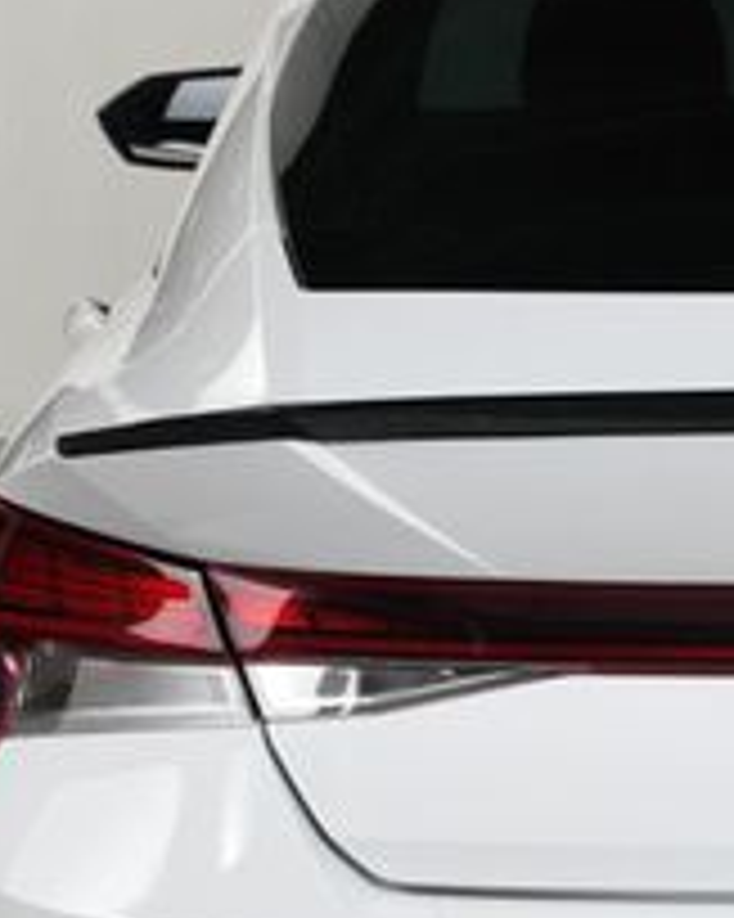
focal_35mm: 153
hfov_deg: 9.9
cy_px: 572
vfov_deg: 12.6
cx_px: 964
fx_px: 4158
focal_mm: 35
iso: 100
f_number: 13
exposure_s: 1/160
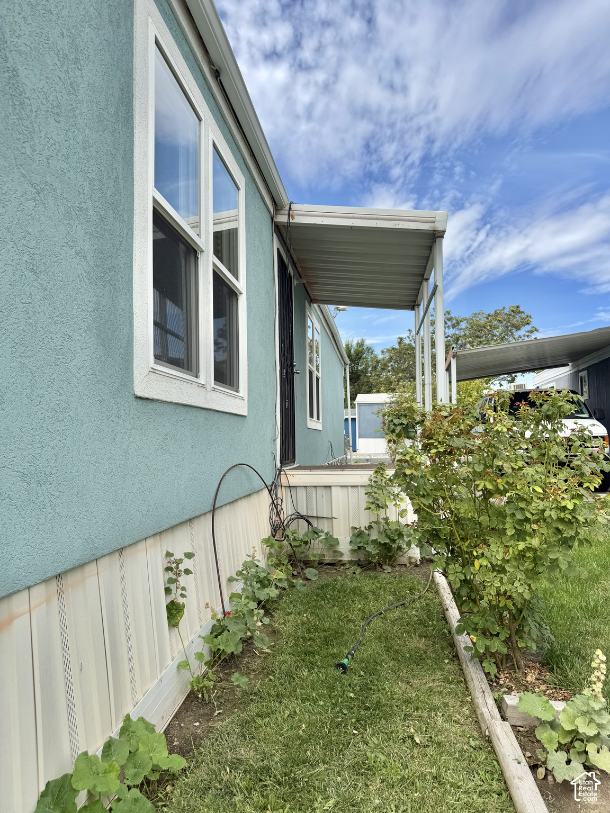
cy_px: 406
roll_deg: +0.6
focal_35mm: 24
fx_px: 564
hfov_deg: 56.8
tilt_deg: +3.3
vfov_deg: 71.6
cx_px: 305
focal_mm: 6.76
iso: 80
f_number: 1.78
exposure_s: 1/3145
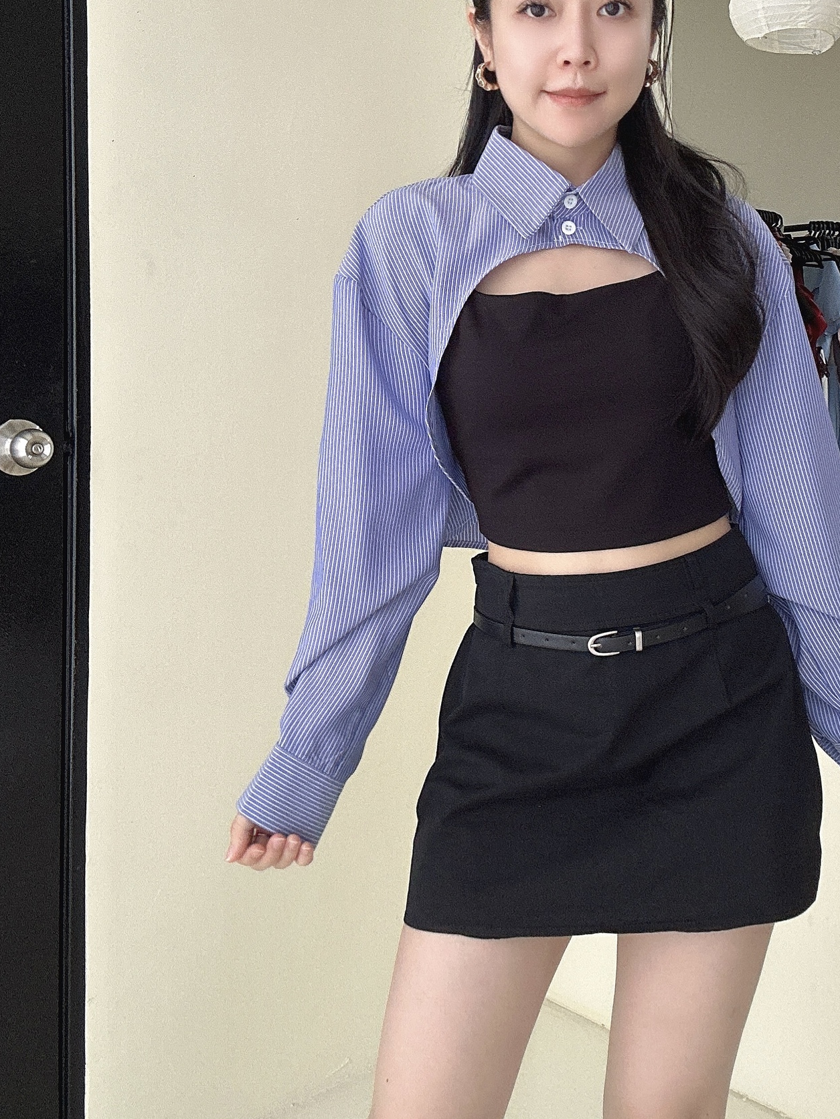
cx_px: 583
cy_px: 524
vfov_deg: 55.3
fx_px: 1068
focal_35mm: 33
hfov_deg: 42.2
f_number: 1.9
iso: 80
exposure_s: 1/66
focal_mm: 2.69
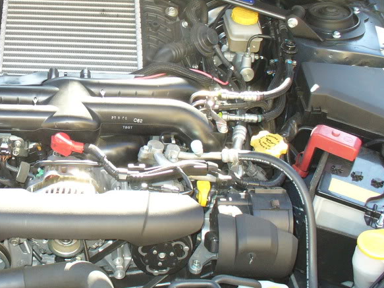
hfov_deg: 29.0
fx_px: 721
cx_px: 64
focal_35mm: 65
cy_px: 80
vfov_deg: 22.4
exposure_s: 1/80
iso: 100
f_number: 2.8
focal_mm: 6.1
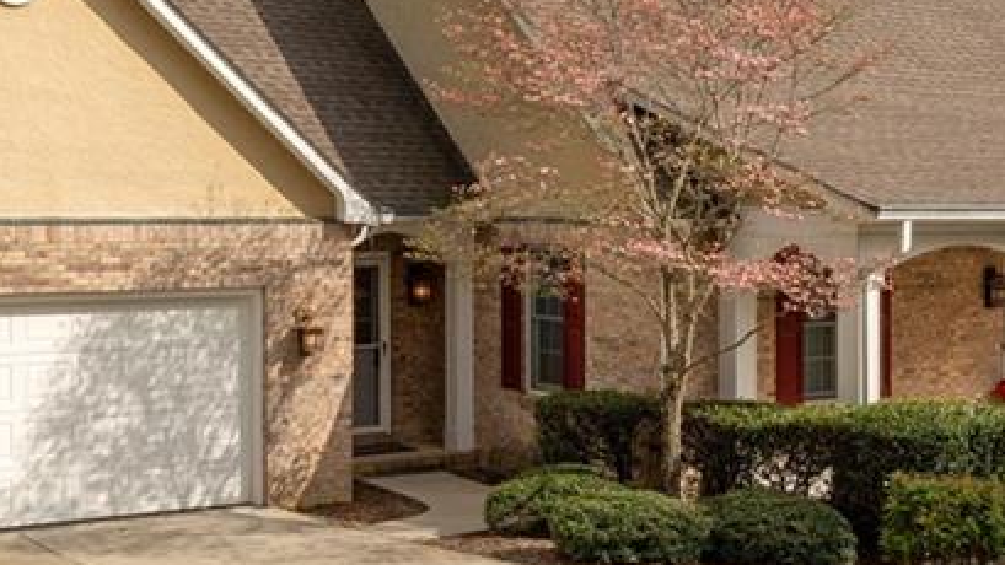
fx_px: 1679
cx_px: 580
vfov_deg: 19.1
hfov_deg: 33.3
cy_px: 193
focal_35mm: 63
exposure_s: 1/1000
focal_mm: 24
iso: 200
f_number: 8
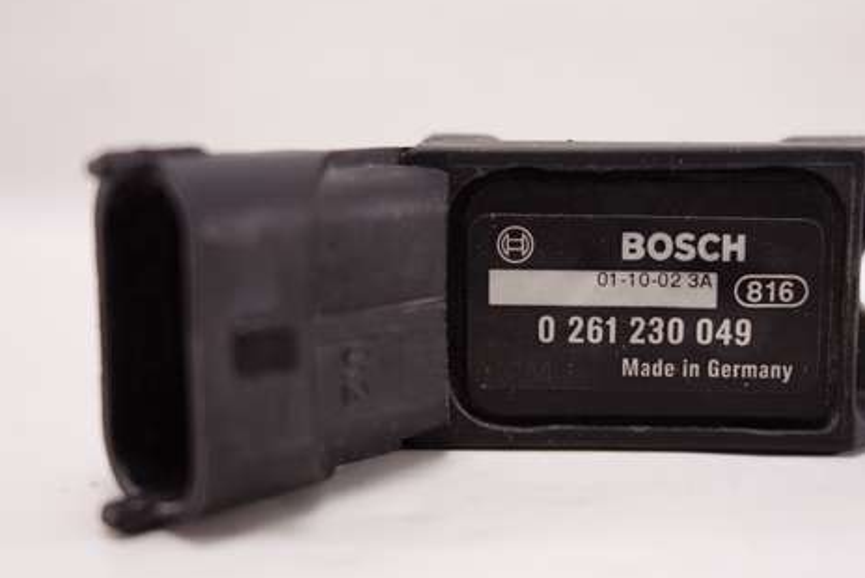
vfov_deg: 25.5
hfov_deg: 37.2
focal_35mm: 53
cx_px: 552
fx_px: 1274
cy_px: 230
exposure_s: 1/100
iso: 125
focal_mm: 11.04
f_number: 2.2
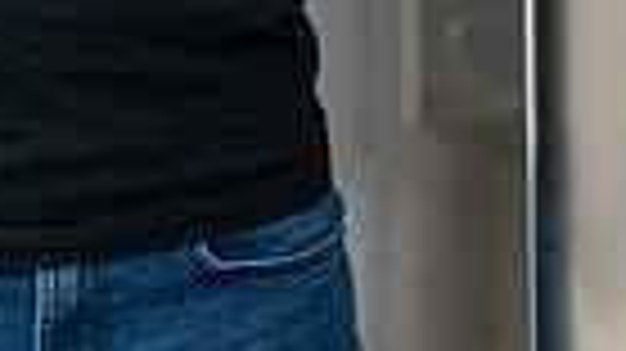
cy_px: -644
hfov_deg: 5.0
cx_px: -5
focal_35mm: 432
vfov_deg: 2.8
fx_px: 7167
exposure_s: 1/640
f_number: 1.3
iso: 250
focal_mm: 85
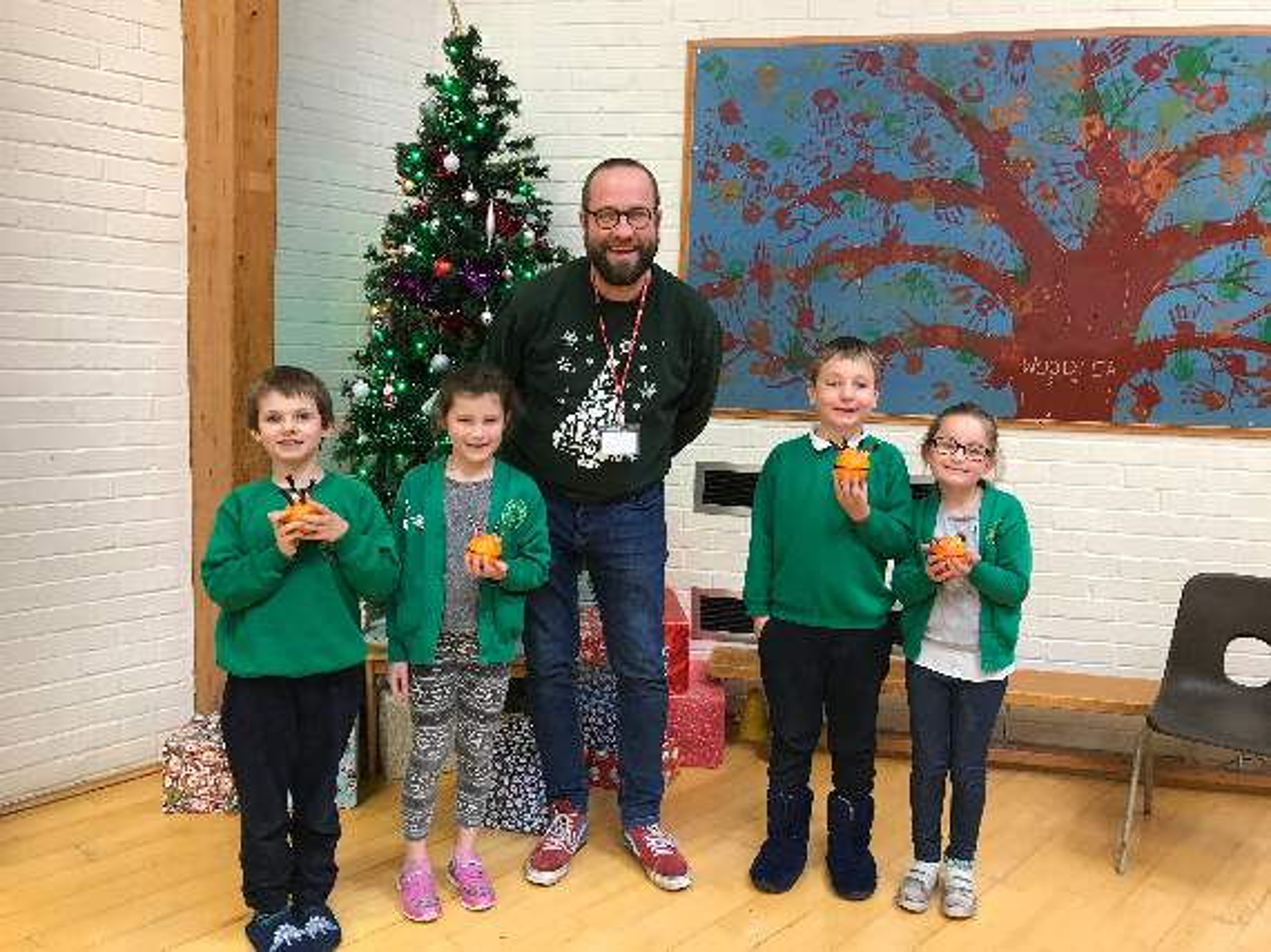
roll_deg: -1.2
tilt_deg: -4.9
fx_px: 1028
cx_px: 636
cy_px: 476
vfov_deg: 49.7
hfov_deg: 63.5
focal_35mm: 28
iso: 40
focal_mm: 3.99
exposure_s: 1/33
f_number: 1.8
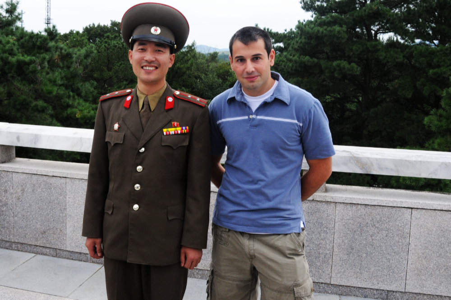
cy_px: 150
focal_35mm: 27
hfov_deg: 67.4
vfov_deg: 47.9
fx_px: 338
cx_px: 226
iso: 640
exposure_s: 1/800
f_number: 9
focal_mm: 18
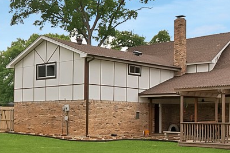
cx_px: 35
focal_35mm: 60
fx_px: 383
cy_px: 111
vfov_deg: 22.5
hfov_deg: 32.2
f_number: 9
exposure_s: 1/200
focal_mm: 12
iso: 640
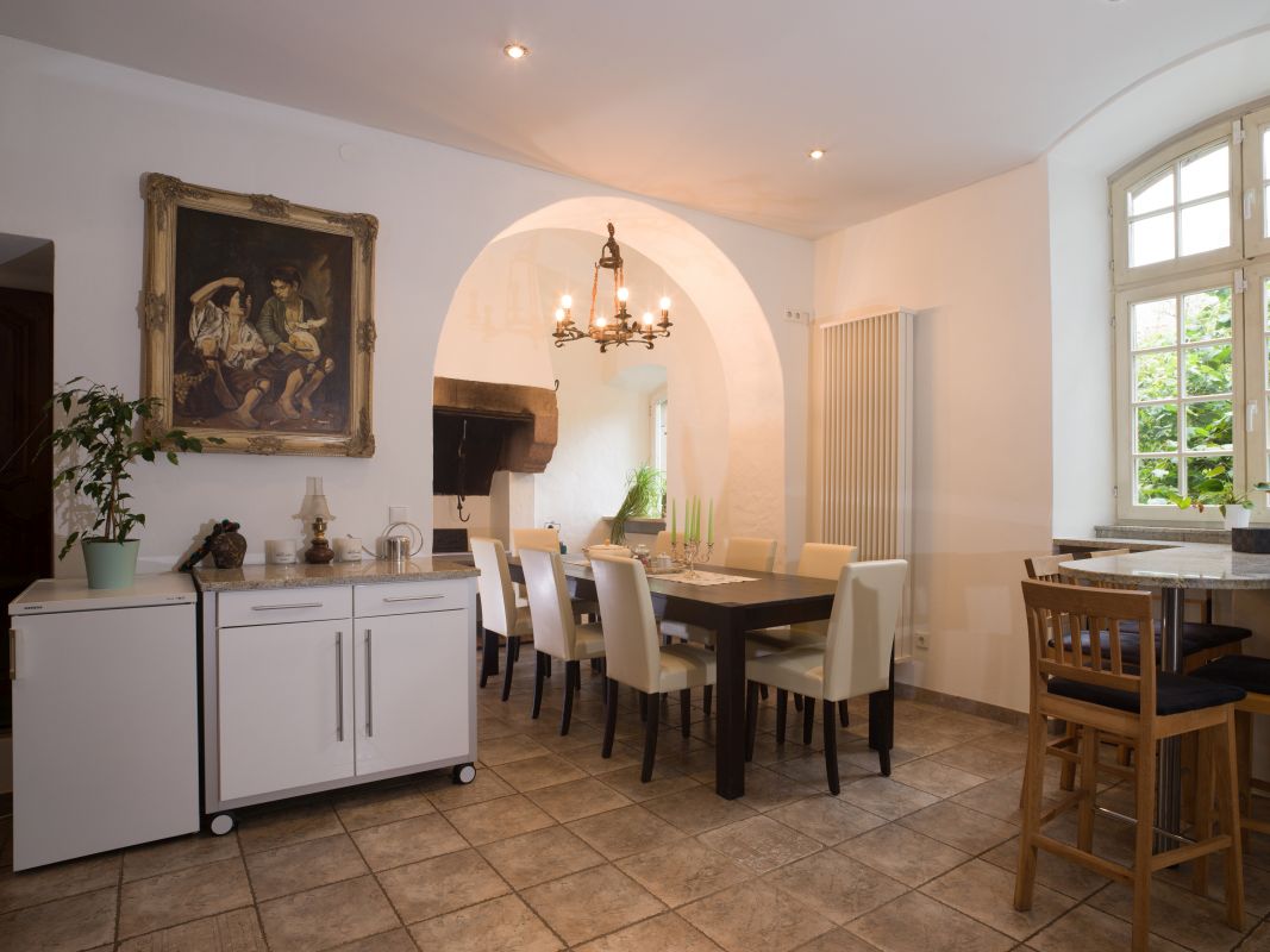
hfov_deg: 84.7
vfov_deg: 68.7
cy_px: 476
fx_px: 697
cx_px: 635
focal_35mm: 19
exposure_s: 1/8
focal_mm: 24
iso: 400
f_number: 11
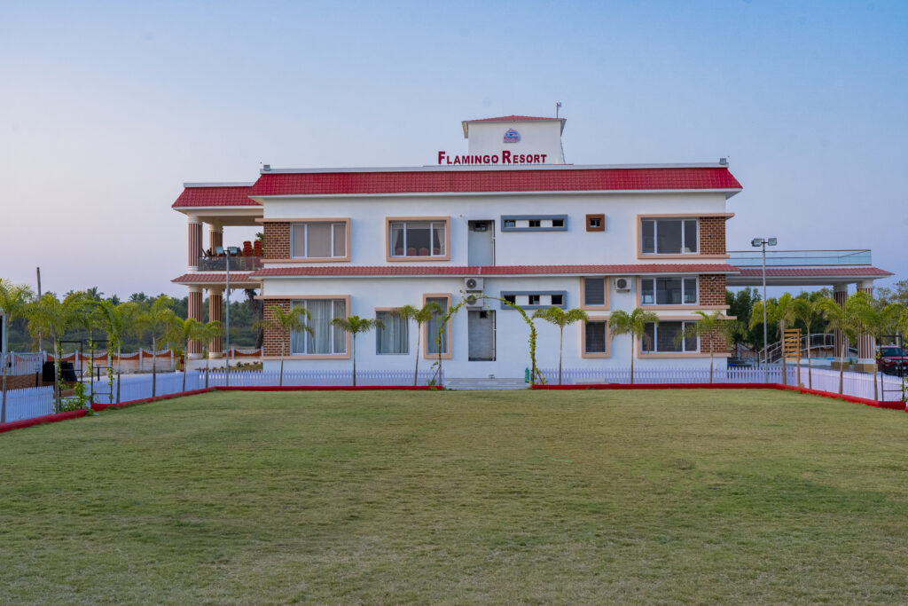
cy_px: 303
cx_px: 454
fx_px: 984
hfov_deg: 49.5
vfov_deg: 34.2
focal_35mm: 39
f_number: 9
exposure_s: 1/250
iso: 2500
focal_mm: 39
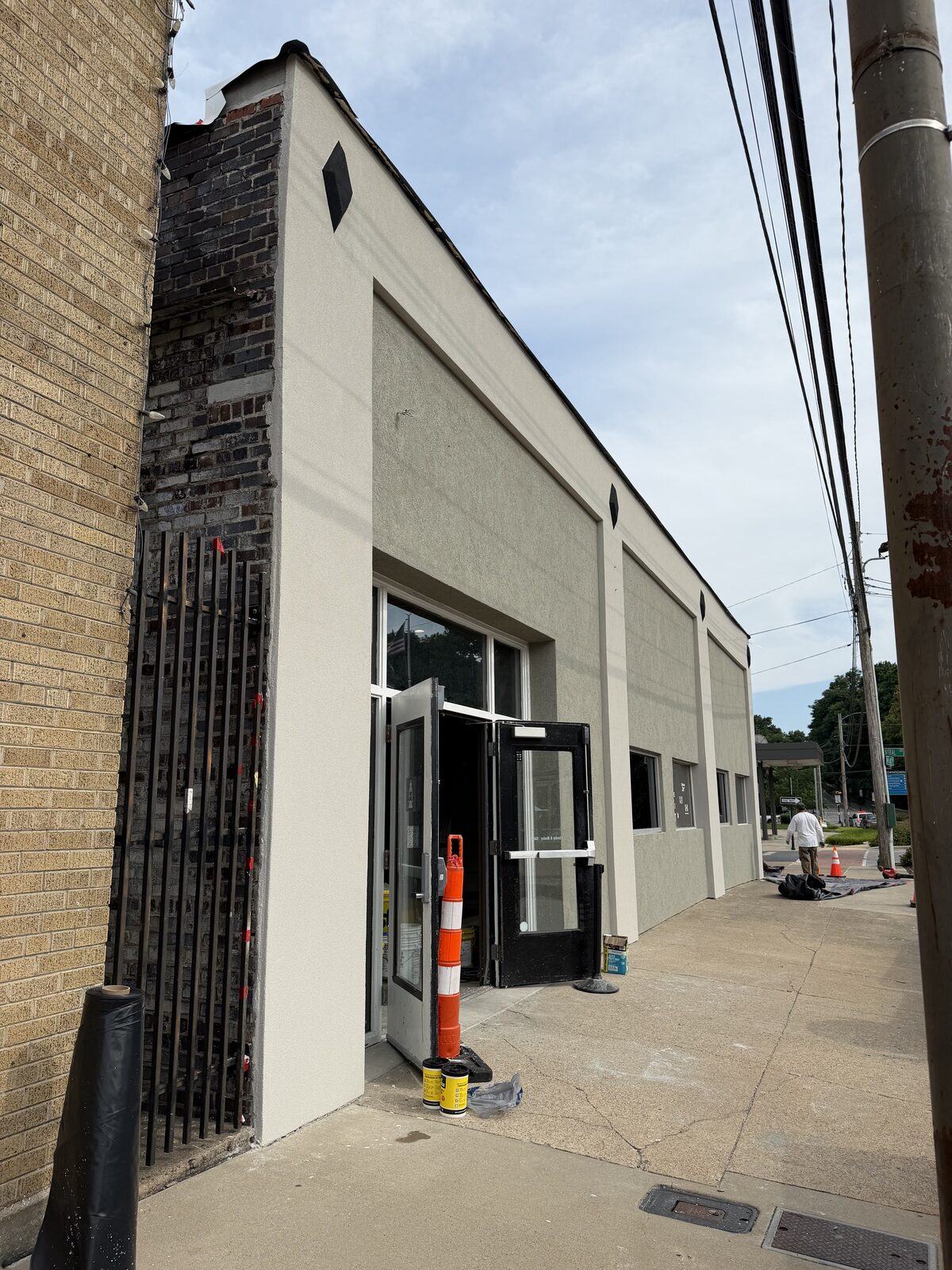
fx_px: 880
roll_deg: -0.1
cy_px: 635
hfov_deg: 56.8
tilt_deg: +10.9
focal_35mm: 24
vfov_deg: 71.6
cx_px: 476
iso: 80
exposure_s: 1/4673
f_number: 1.78
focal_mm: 6.76
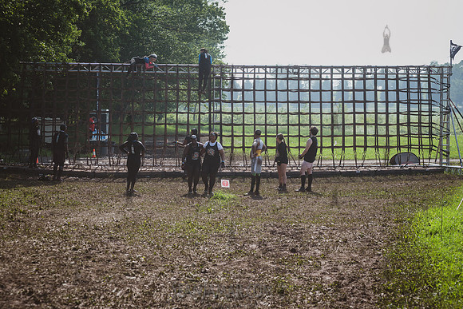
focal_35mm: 81
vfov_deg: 16.9
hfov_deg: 25.2
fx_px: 1037
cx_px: 232
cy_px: 154
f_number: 4.5
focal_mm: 80
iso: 250
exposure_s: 1/1250
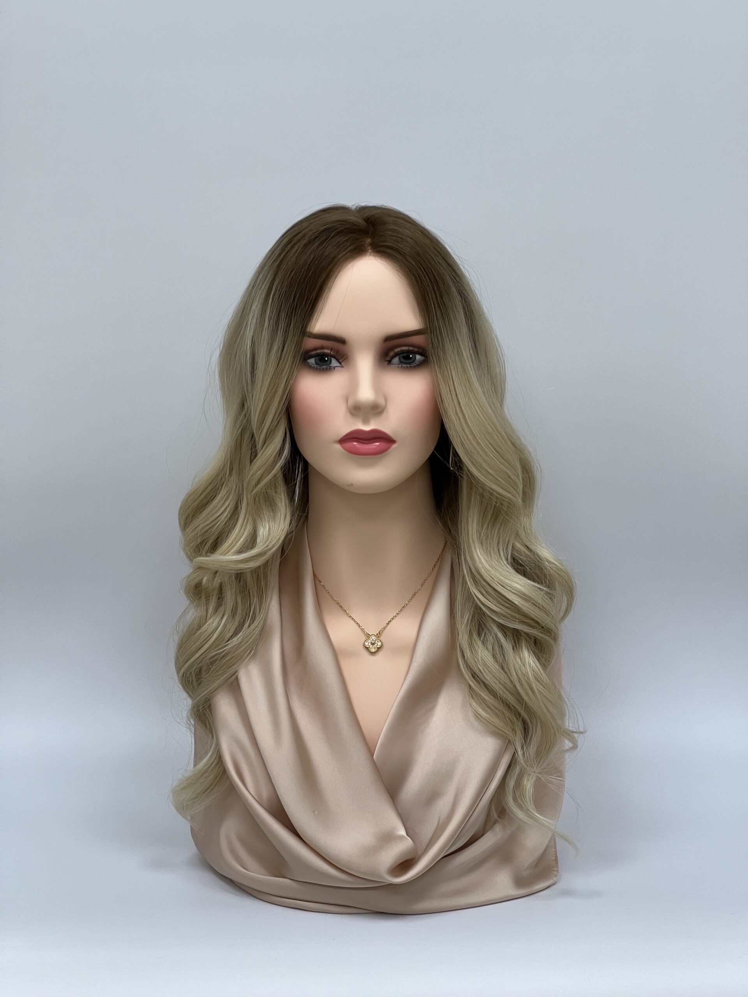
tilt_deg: -12.7
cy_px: 498
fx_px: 2218
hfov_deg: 19.1
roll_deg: +0.3
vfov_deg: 25.3
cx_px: 374
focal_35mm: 77
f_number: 2.8
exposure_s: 1/100
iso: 200
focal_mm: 9
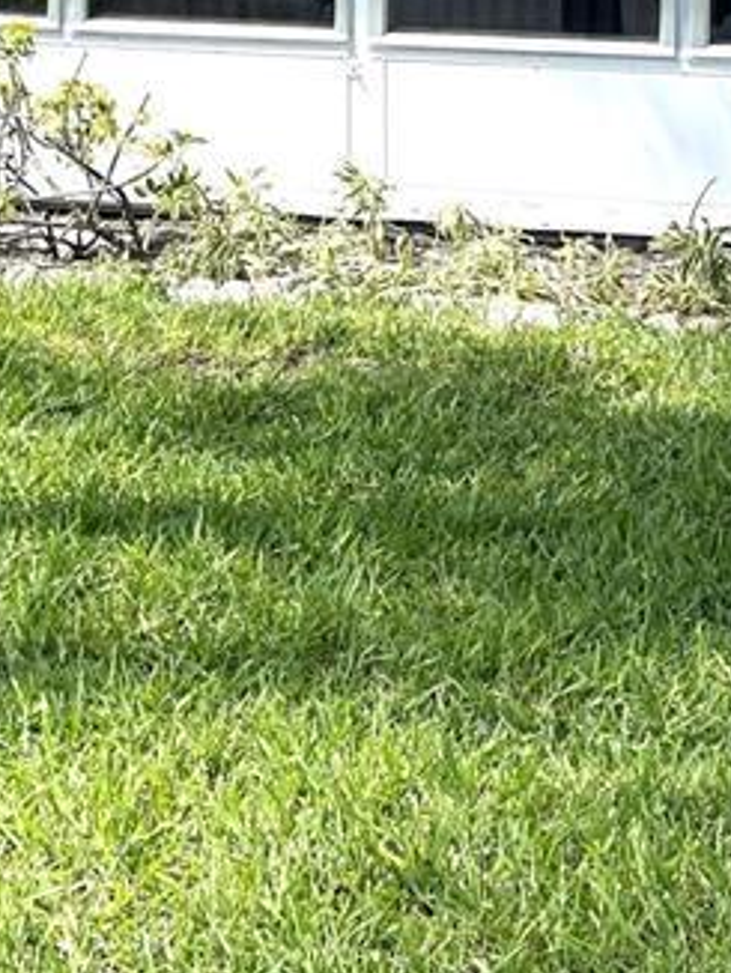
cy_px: -39
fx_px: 2587
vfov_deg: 20.5
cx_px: 340
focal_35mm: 92
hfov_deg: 16.1
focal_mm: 5.1
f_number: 1.6
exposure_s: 1/2288
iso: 32
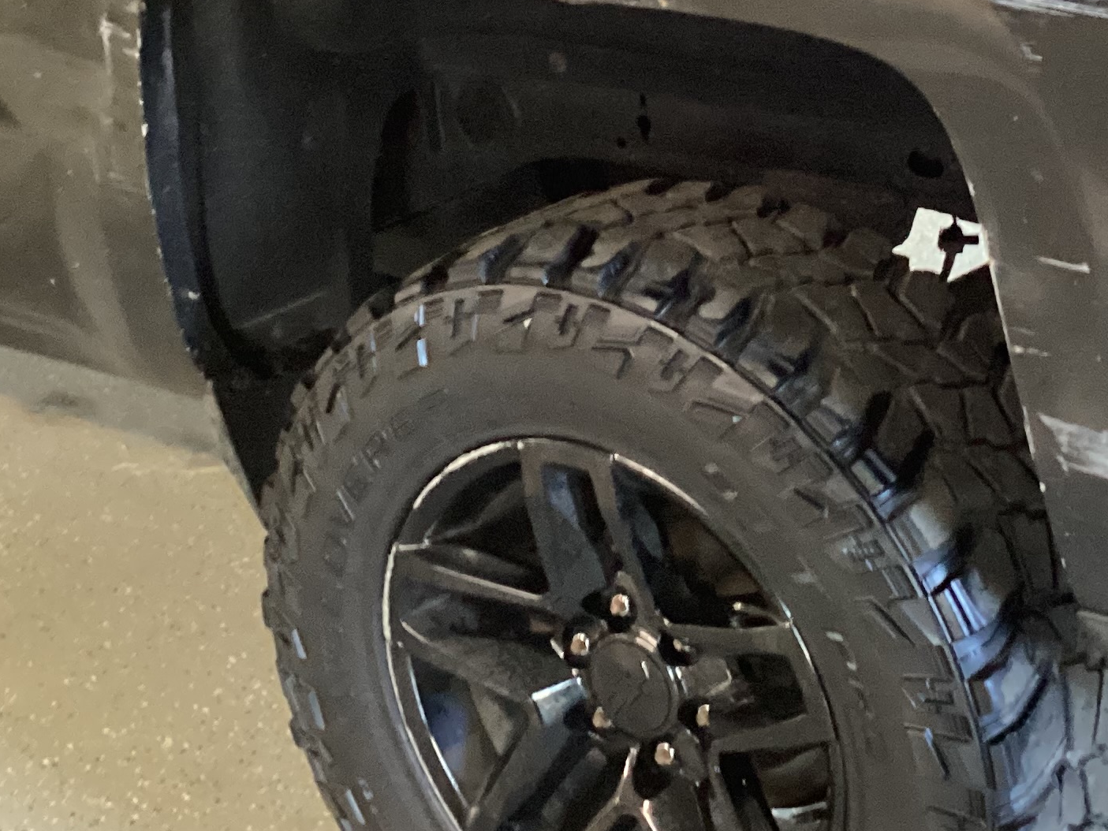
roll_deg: +0.4
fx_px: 2305
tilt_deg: -20.0
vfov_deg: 20.2
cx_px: 761
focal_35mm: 72
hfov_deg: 26.8
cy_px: 176
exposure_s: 1/30
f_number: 2.4
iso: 500
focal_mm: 3.3
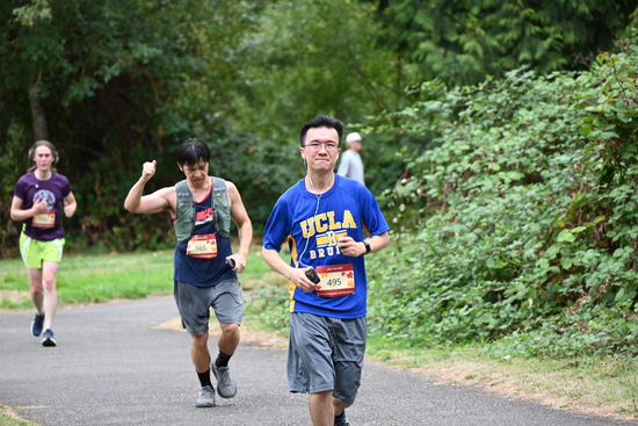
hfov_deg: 10.3
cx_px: 319
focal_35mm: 200
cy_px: 213
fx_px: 3545
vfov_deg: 6.9
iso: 500
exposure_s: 1/250
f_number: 6.3
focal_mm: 200
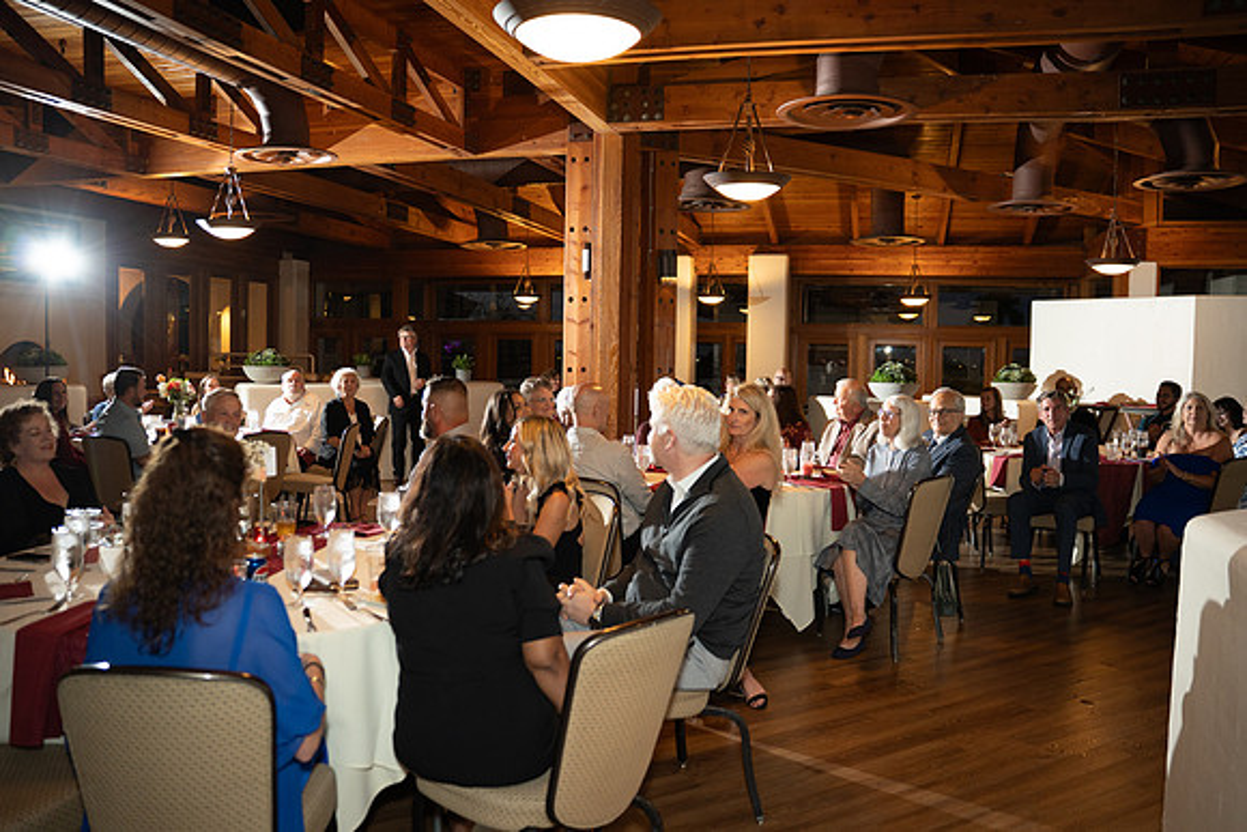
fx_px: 970
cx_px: 624
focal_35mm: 28
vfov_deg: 46.4
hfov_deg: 65.5
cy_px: 416
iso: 1000
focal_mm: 28
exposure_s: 1/125
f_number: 2.8
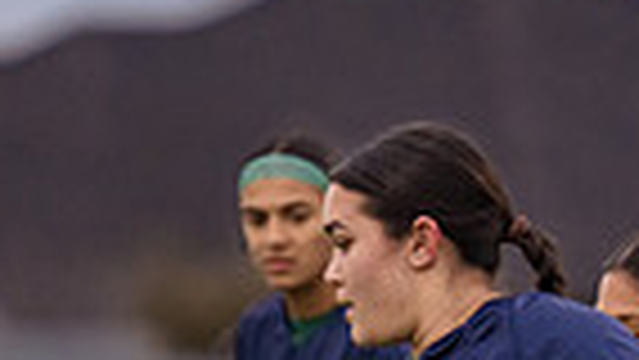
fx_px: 28832
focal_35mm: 1701
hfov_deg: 1.3
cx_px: 465
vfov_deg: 0.7
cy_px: 641
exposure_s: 1/1600
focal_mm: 280
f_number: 4
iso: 800
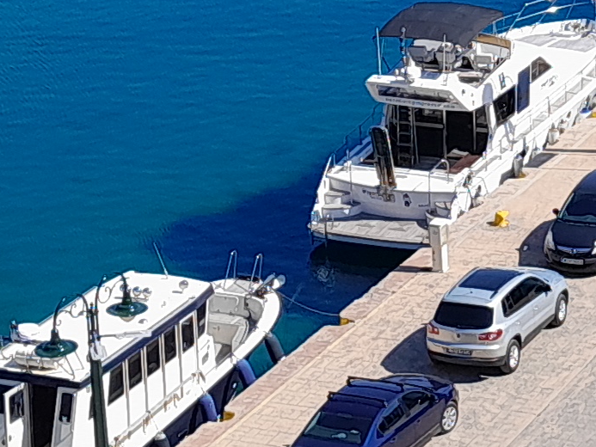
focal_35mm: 153
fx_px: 2635
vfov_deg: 9.6
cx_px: 622
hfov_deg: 12.7
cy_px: 11
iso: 40
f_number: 1.8
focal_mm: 3.98
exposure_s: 1/571
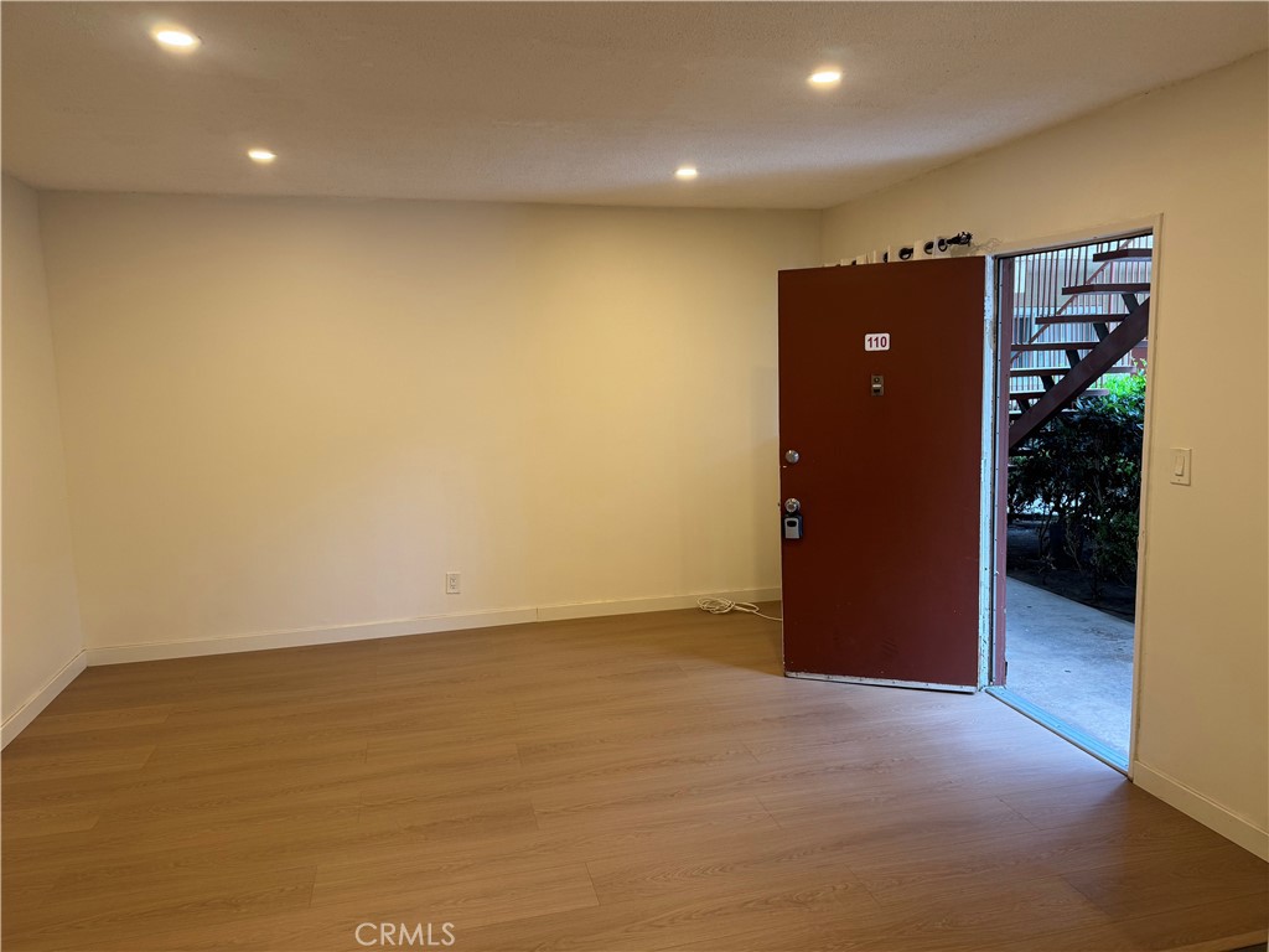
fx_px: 880
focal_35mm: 24
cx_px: 634
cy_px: 476
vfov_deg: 56.8
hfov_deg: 71.6
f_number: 1.78
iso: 125
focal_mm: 6.76
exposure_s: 1/60
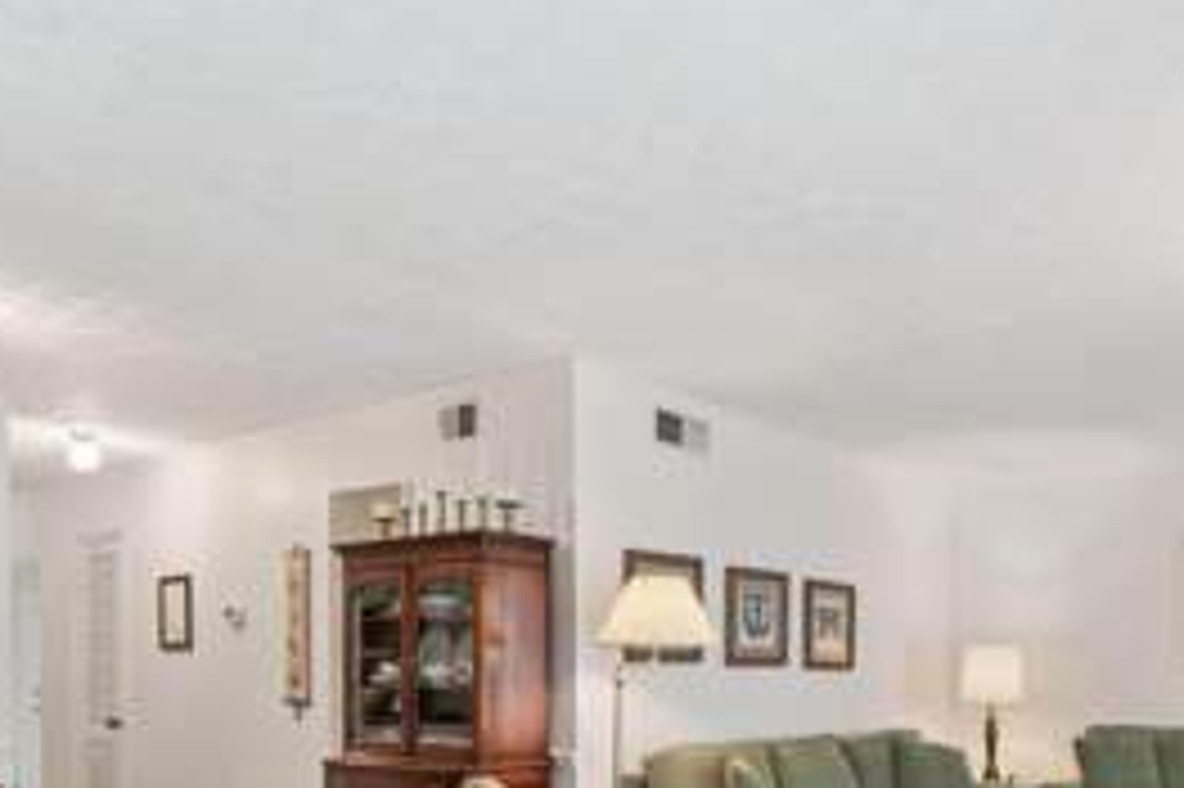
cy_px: 693
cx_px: 833
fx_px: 1019
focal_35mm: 31
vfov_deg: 39.5
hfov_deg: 58.3
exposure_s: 1/10
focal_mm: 17
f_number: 8
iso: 250
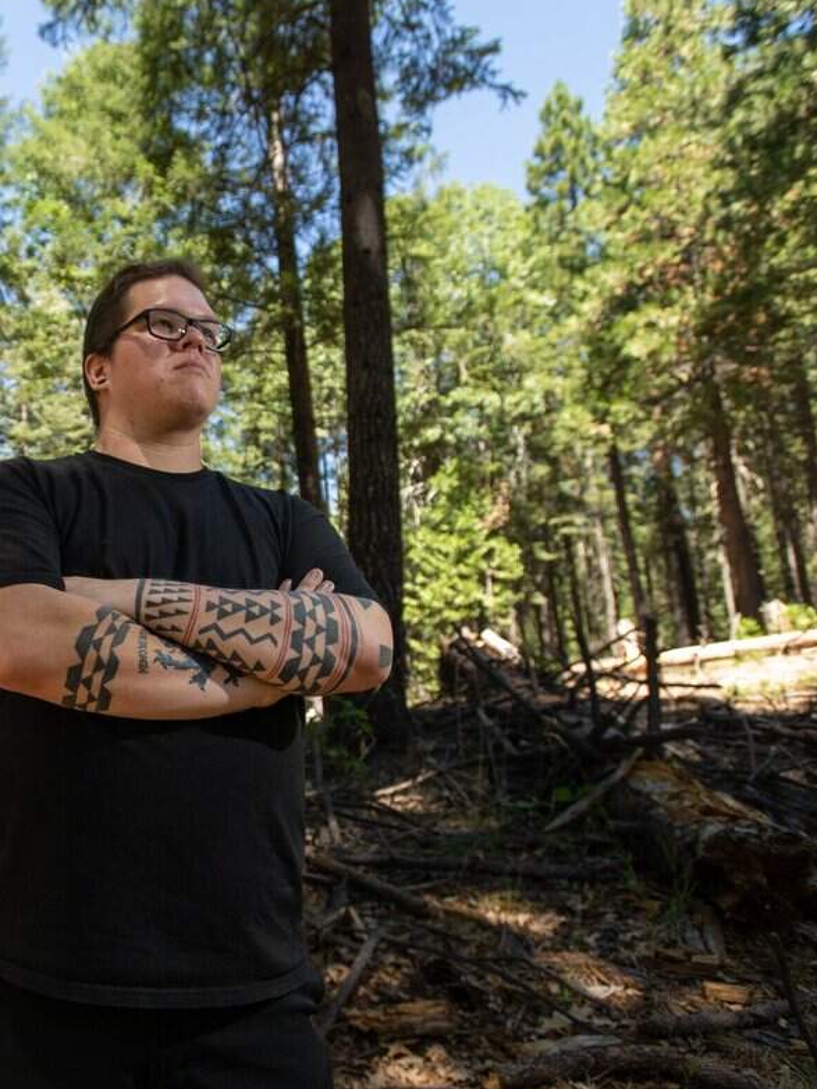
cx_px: 100
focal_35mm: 28
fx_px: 881
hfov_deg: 45.6
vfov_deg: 63.5
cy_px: 545
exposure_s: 1/250
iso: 200
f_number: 4
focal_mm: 19
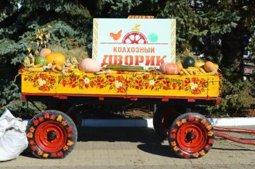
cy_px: 84
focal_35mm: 66
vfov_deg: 20.5
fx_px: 467
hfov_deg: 30.6
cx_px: 128
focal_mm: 44
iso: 100
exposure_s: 1/250
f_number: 8
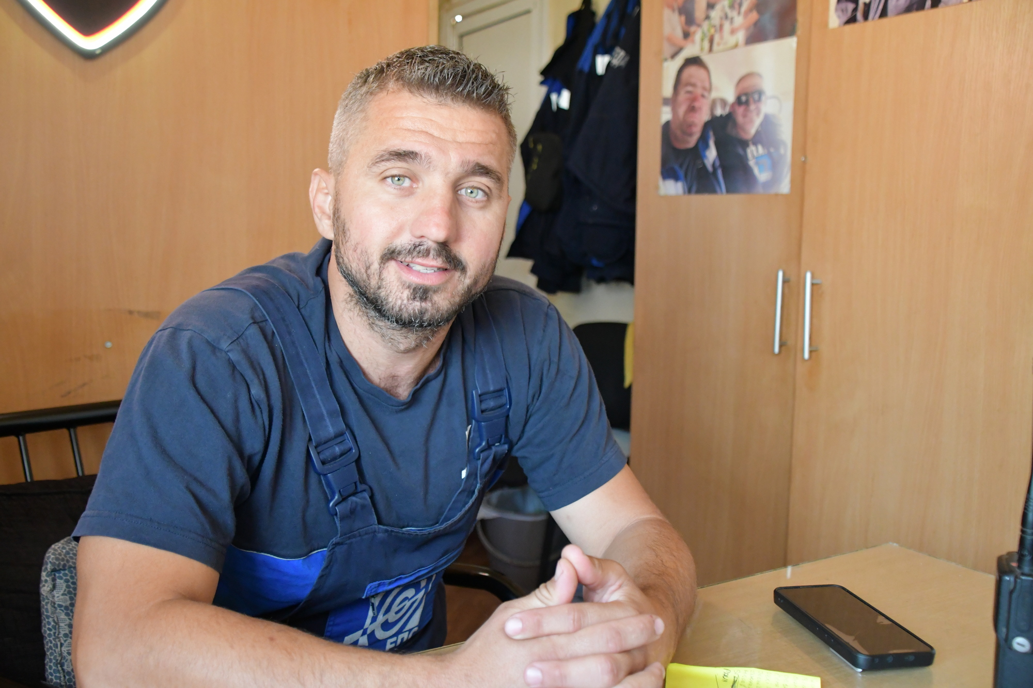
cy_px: 344
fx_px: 947
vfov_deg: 40.0
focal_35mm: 33
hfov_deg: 57.2
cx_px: 516
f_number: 3.5
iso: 3200
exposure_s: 1/125
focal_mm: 22
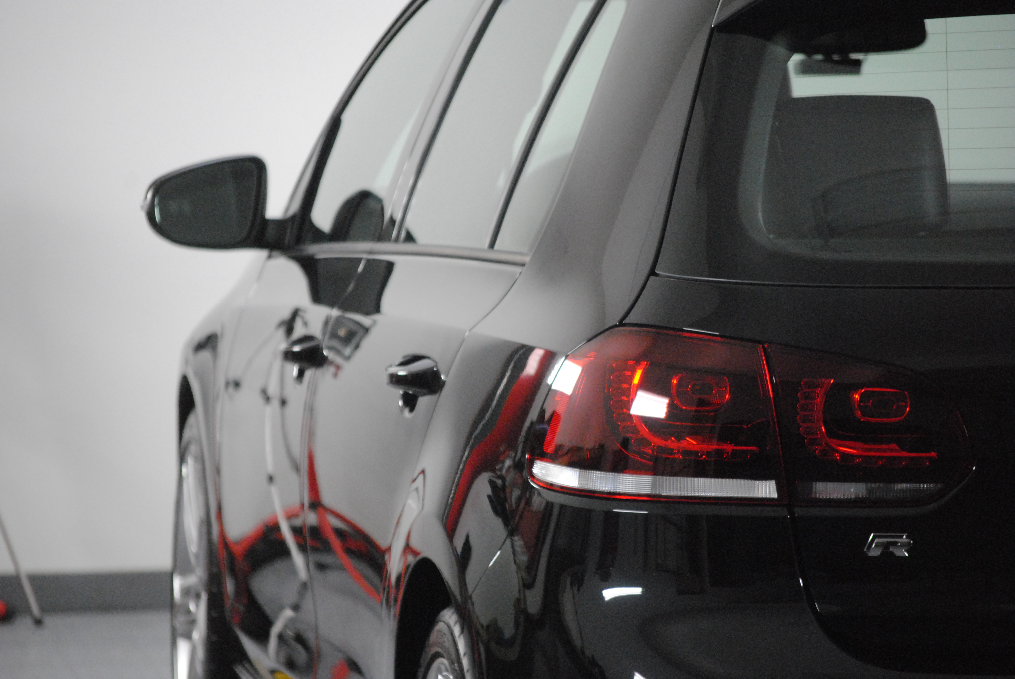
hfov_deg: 11.0
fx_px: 5293
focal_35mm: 188
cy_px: 340
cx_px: 508
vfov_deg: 7.3
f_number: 4.8
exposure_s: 1/125
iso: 1600
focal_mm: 125
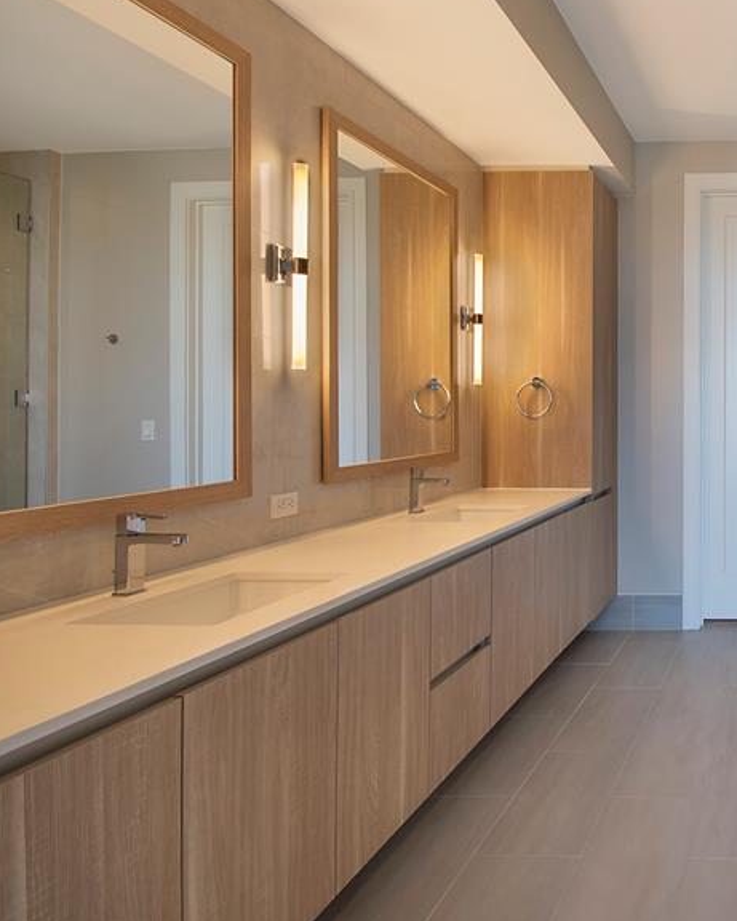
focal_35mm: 25
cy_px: 398
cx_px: 777
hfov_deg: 45.4
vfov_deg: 67.8
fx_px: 681
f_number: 8
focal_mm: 10
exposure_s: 1/13
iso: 100
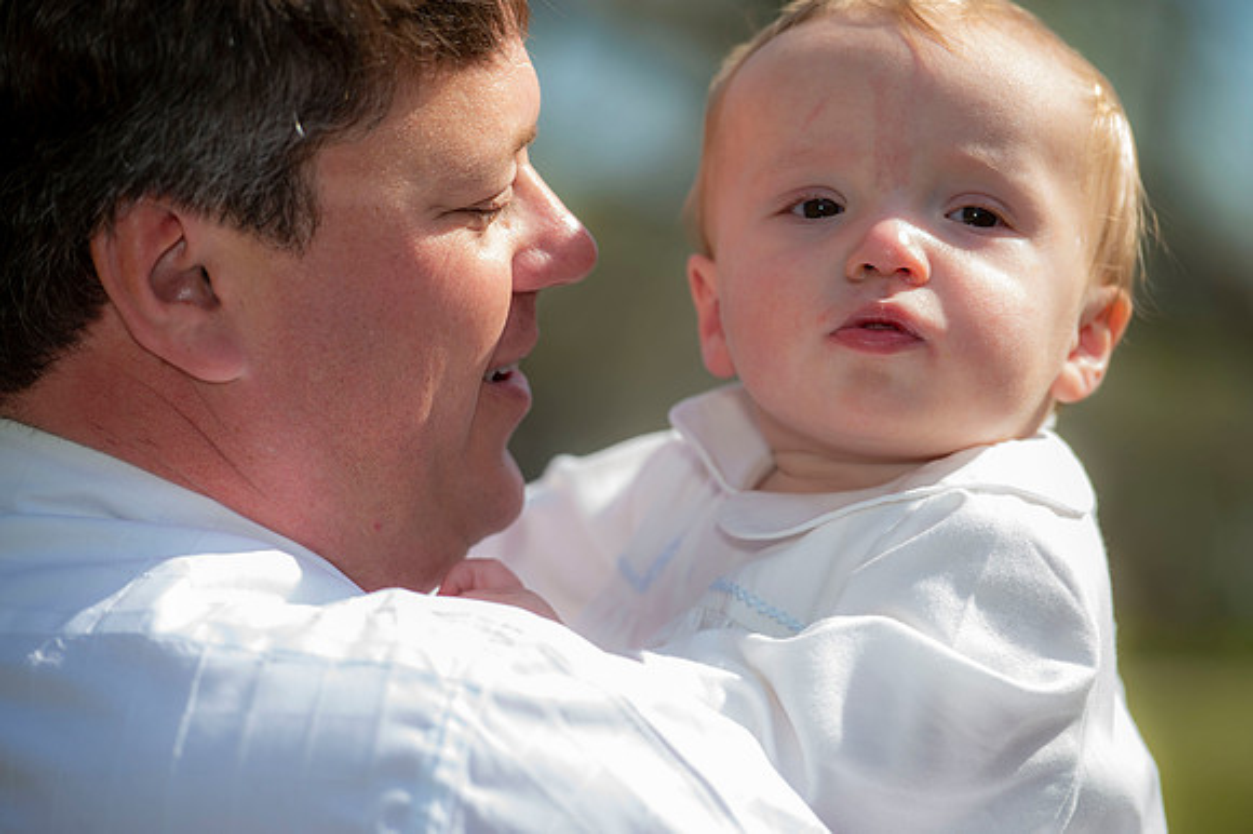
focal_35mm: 185
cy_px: 417
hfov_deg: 11.1
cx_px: 626
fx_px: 6435
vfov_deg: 7.4
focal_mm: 185
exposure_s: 1/400
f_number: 3.5
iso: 50
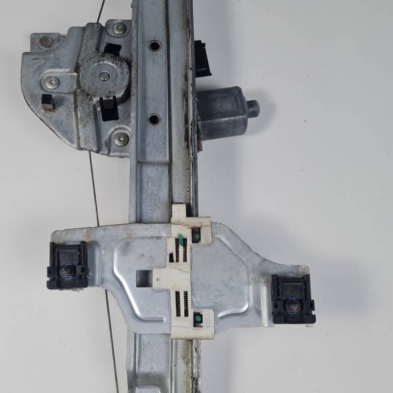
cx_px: 163
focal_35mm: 42
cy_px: 209
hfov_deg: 39.9
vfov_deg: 40.0
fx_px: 539
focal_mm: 5.4
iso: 50
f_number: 1.8
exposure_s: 1/336
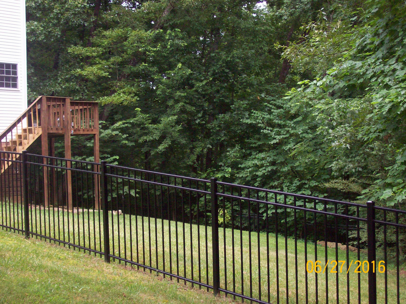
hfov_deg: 34.4
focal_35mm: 56
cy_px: 152
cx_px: 203
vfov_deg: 26.1
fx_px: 656
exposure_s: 1/83.6
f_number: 3.4
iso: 140
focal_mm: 9.4
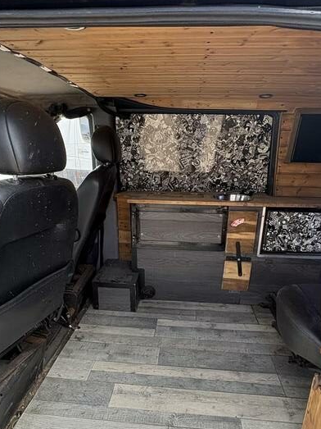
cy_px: 251
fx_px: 297
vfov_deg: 71.1
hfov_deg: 56.8
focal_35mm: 24
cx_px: 158
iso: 64
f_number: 2.2
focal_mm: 2.22
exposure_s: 1/196
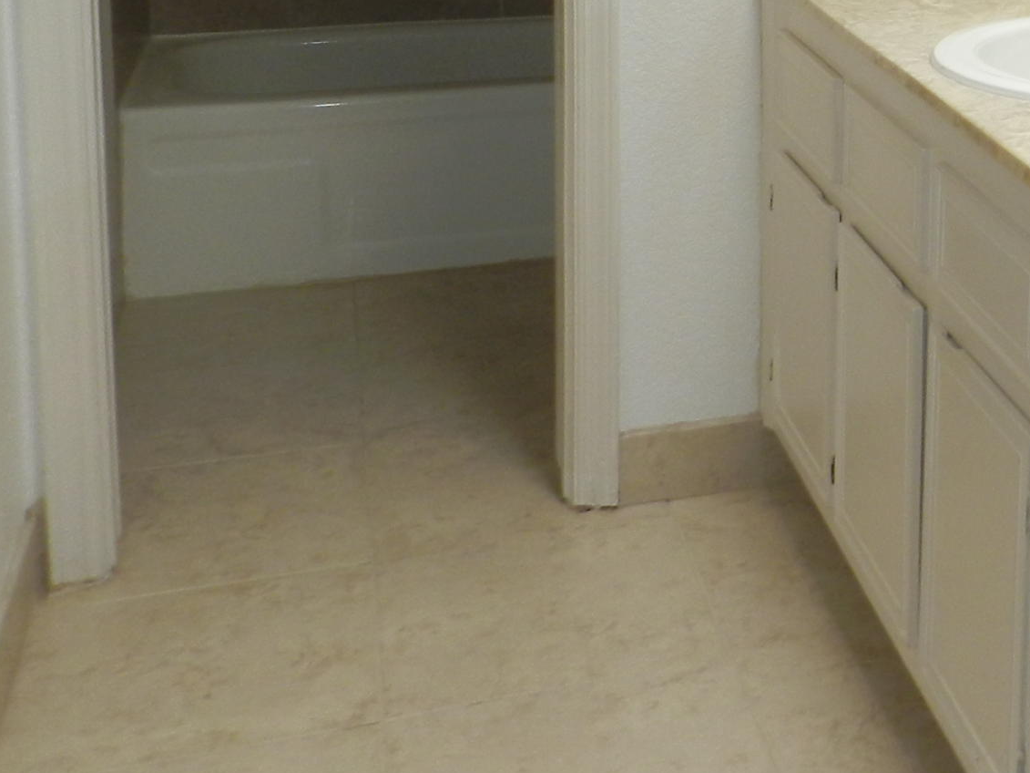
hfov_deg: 28.9
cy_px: -99
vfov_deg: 22.5
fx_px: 1815
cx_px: 1113
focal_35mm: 61
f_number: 3.4
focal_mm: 4
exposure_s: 1/50
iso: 160
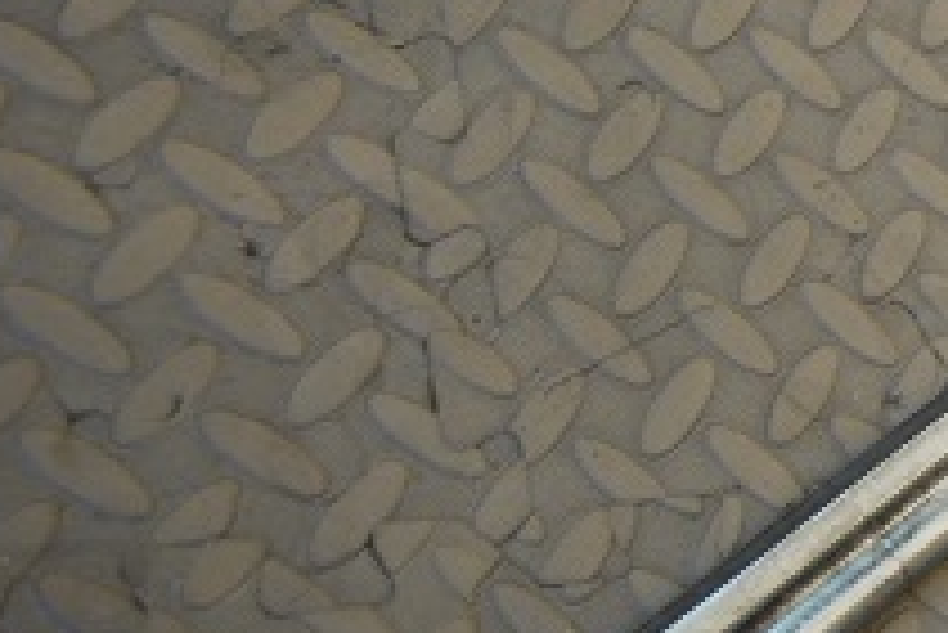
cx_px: 1298
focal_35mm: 94
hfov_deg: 19.6
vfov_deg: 14.6
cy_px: 334
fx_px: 2477
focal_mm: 22
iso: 320
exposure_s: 1/30
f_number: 3.8
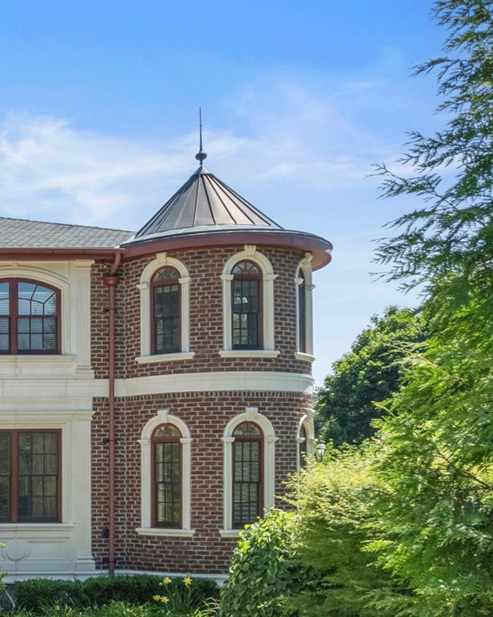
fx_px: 912
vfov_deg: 36.4
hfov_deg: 24.7
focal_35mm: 50
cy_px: 469
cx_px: -209
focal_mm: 8.38
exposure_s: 1/2500
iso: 100
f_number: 2.4
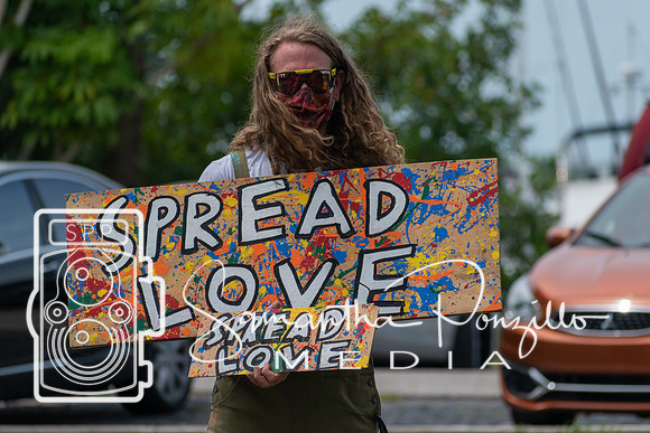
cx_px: 361
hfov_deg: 5.5
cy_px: 214
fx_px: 6740
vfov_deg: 3.7
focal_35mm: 373
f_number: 5.6
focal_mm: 220
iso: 220
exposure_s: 1/2000
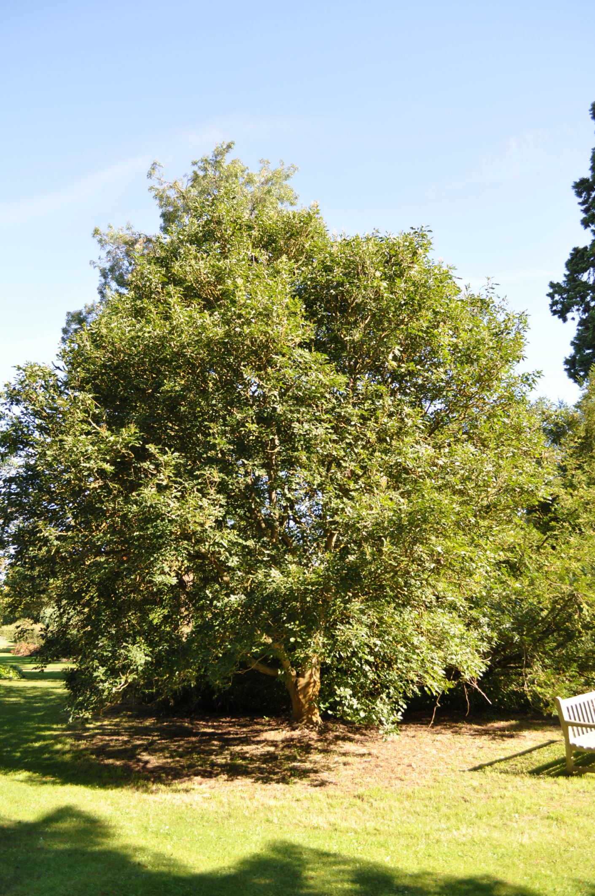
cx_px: 298
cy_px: 448
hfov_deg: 39.9
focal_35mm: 33
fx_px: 820
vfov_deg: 57.3
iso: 200
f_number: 7.1
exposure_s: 1/200
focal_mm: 22
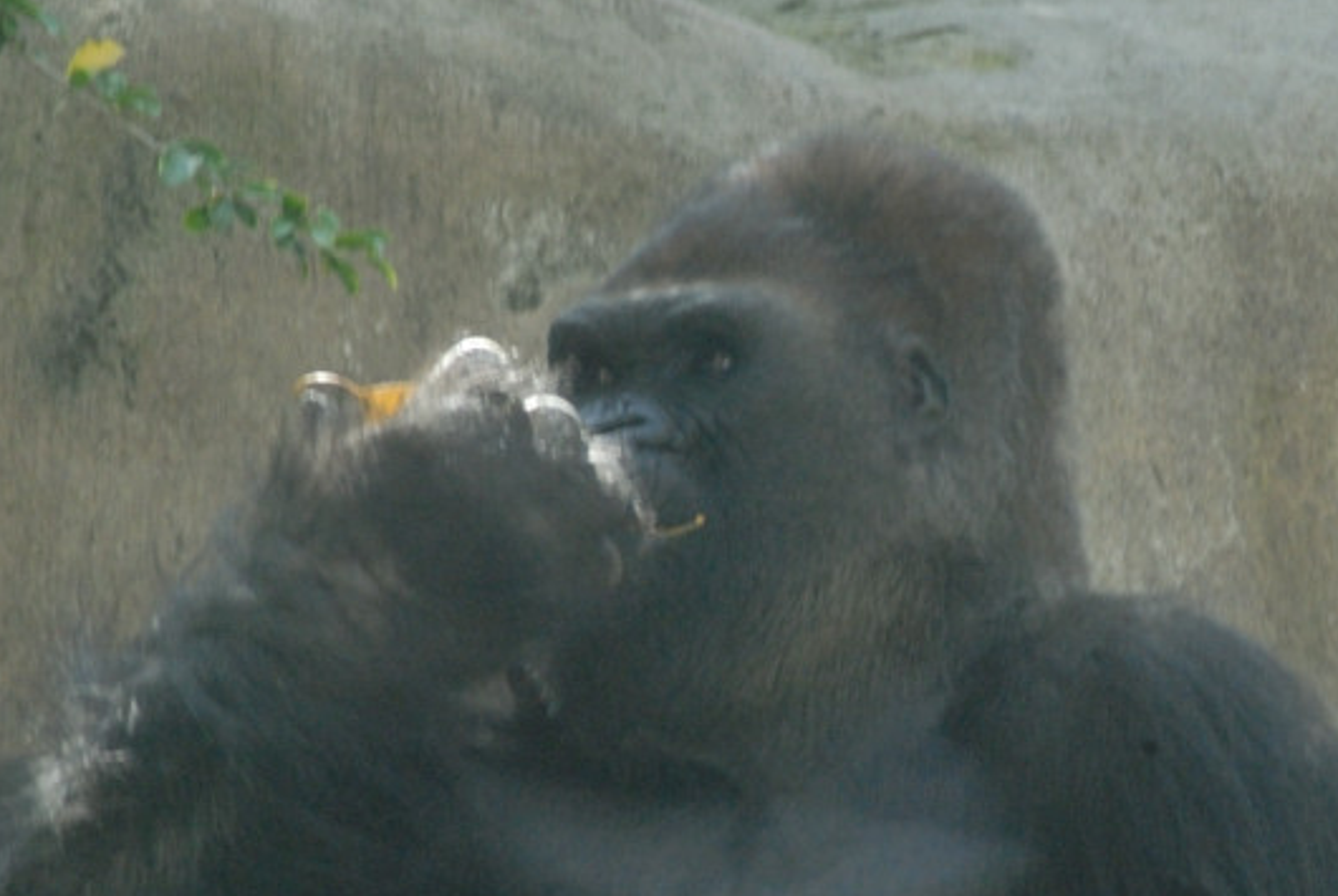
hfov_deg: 3.0
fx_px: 25271
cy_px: 529
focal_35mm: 679
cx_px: 904
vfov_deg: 2.0
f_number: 19
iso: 1600
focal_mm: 300
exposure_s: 1/90
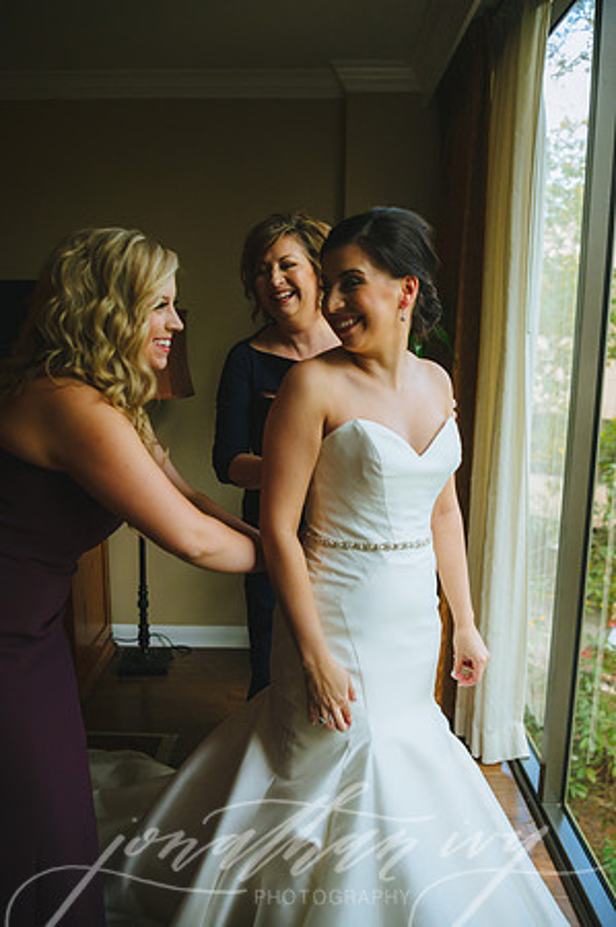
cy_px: 464
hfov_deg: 44.9
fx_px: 746
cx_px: 308
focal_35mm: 29
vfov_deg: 63.7
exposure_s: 1/320
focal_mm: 29
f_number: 2.8
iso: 4000
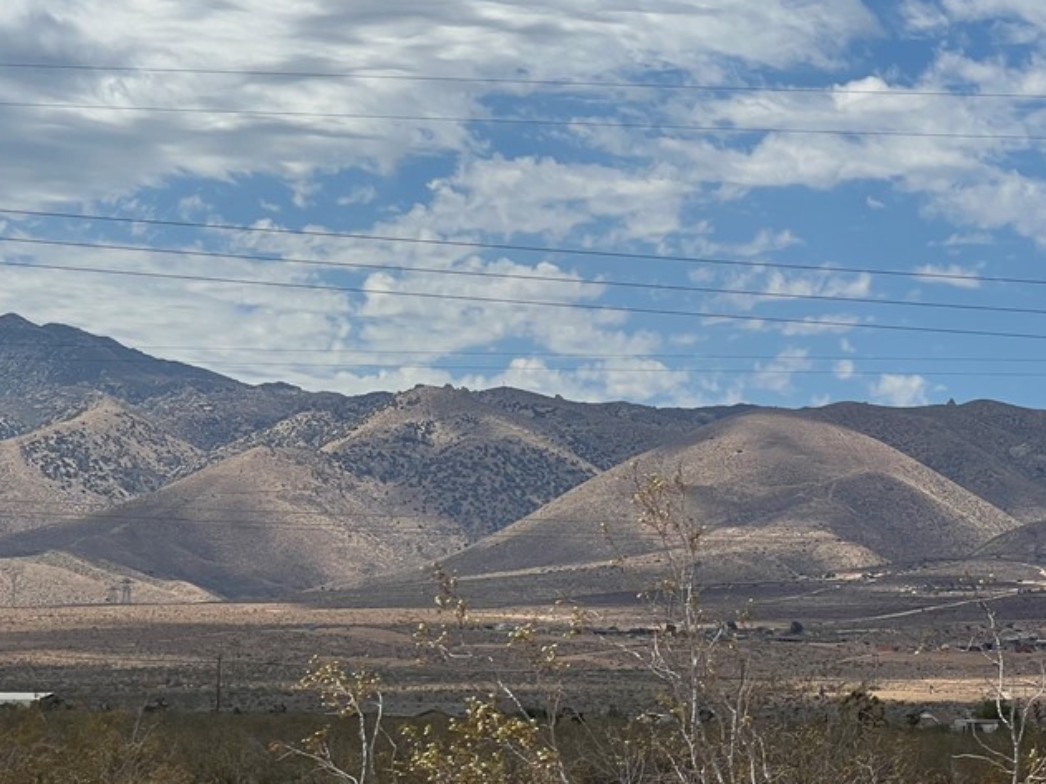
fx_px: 3776
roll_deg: -2.5
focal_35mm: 125
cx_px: 380
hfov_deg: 15.7
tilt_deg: +7.1
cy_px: 327
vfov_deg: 11.9
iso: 32
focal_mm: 9
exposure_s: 1/1845
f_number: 2.8
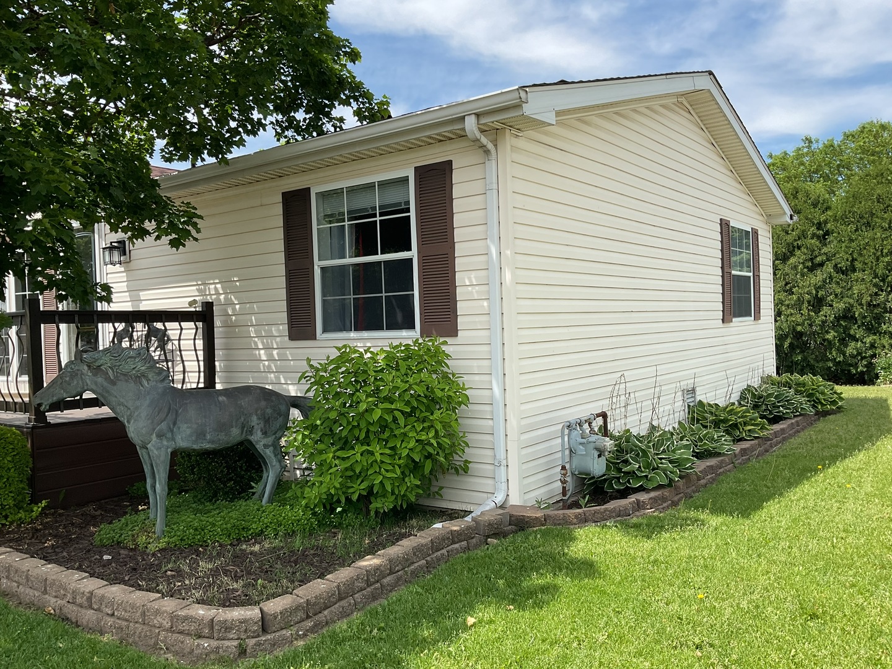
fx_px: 747
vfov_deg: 48.2
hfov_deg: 61.7
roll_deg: +1.5
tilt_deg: -0.6
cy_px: 334
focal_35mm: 29
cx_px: 446
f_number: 1.8
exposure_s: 1/1451
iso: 16
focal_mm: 3
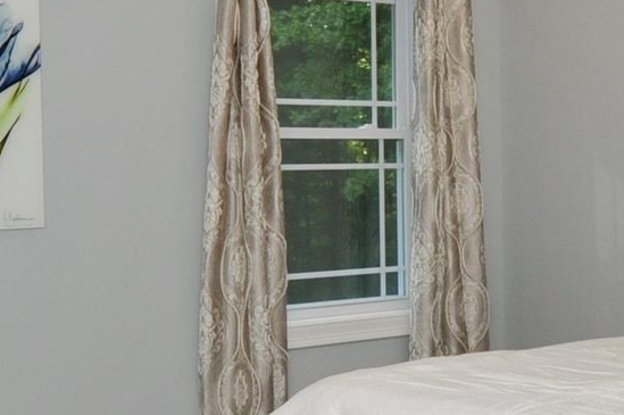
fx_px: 1455
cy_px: 191
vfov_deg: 16.2
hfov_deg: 23.7
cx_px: 540
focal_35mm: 84
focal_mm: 15
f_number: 7.1
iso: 720
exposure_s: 1/125
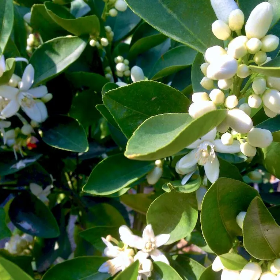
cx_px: 172
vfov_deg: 42.8
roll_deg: +0.6
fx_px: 357
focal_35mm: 39
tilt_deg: -21.7
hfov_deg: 42.6
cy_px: 140
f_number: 2.4
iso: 50
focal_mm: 4.12
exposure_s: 1/521
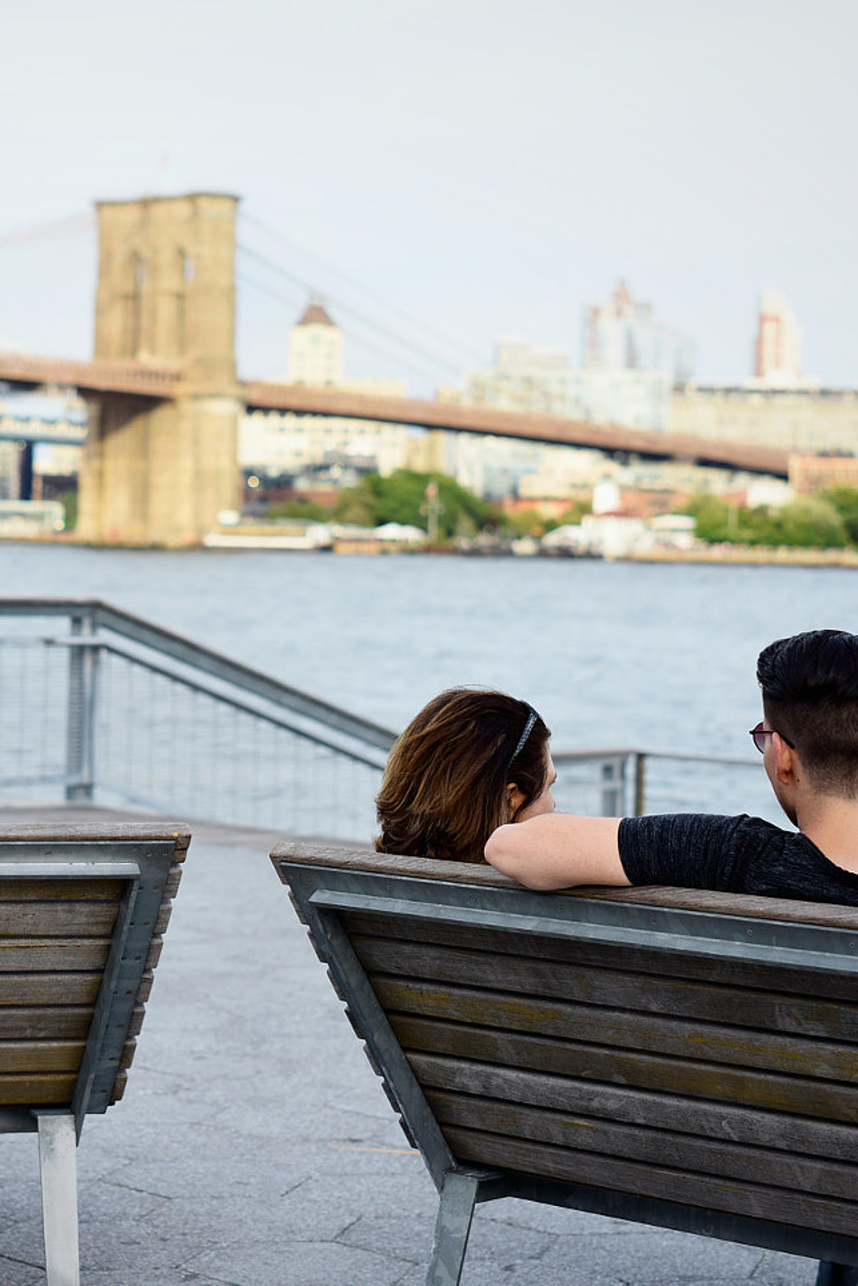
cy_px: 588
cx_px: 116
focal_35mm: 83
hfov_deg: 16.3
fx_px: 2966
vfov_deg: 24.5
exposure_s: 1/500
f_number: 3.5
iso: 125
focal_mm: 50
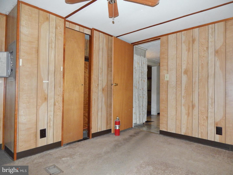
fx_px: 155
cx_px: 116
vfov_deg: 58.9
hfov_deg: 73.9
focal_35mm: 23
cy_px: 88
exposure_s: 1/30
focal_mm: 4
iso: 560
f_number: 6
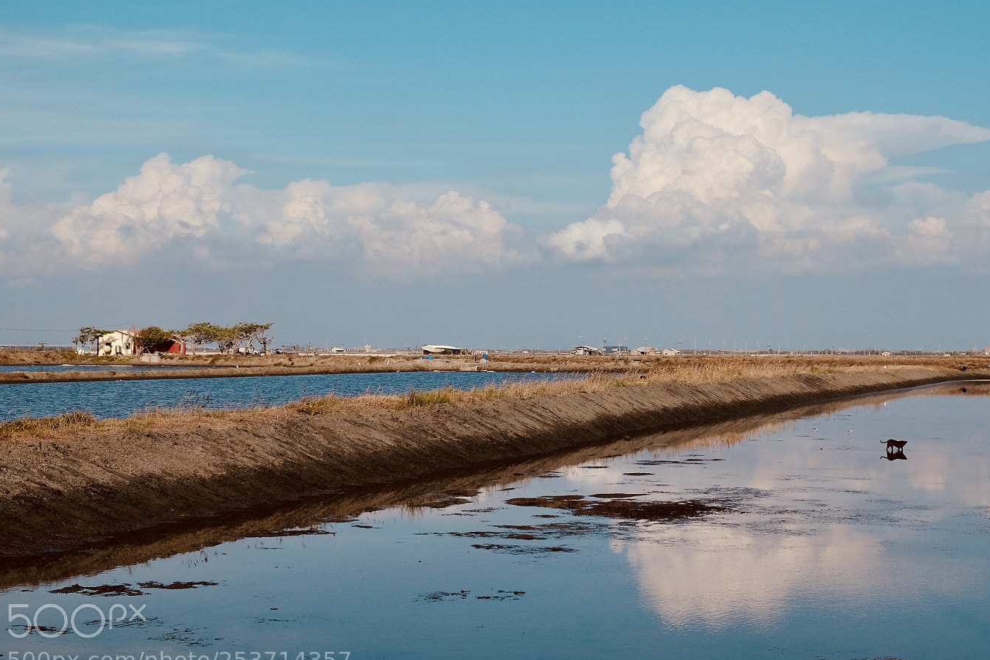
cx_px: 557
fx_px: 1787
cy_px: 322
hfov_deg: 30.9
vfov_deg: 20.9
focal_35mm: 65
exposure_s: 1/7000
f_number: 5.6
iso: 800
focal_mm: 35.8
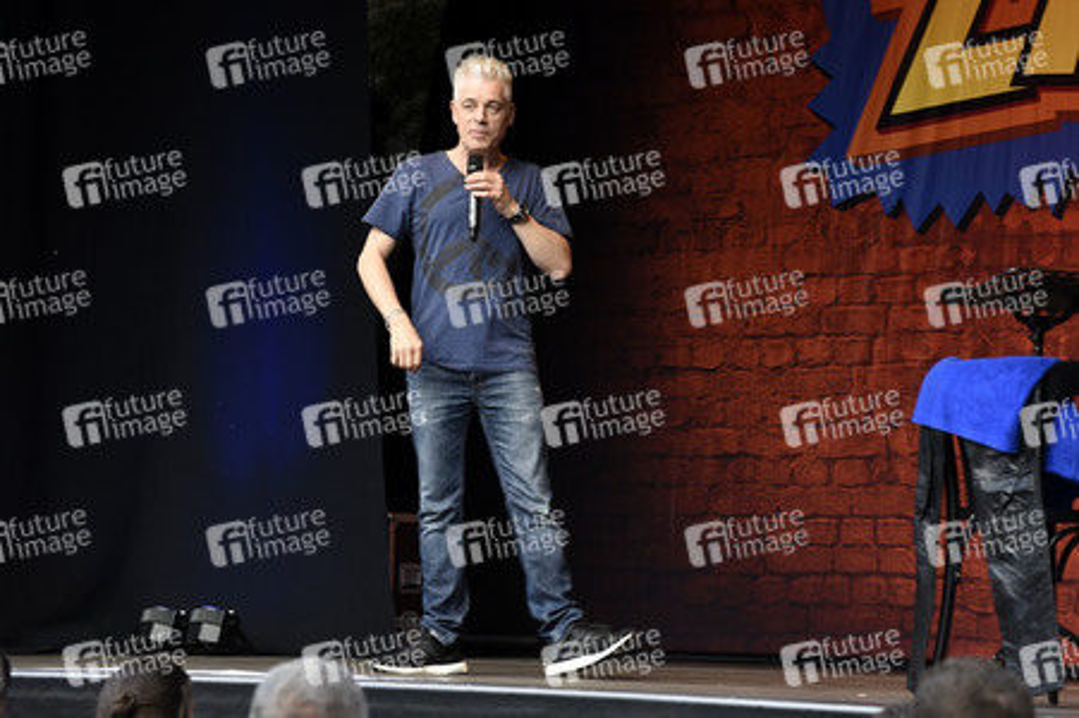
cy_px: 359
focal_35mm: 145
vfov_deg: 9.4
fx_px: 4343
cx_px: 540
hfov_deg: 14.2
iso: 500
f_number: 8
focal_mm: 145
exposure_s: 1/60
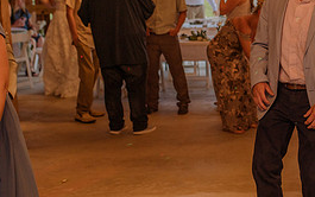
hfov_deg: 25.6
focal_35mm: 78
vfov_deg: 16.7
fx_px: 670
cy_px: 84
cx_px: 289
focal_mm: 35
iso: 640
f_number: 2.5
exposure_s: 1/200
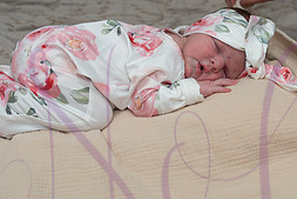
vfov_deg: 17.2
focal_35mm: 79
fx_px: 652
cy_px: 59
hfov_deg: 25.4
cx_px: 218
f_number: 4
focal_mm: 33
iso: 800
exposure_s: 1/320
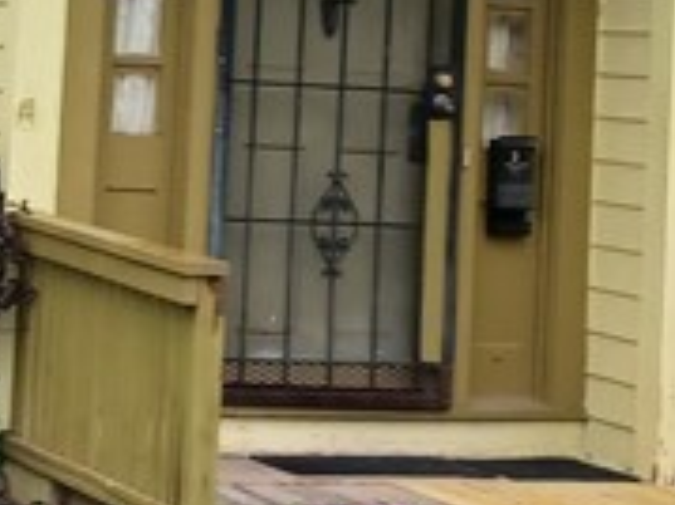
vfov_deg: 10.2
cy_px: -106
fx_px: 2787
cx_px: 34
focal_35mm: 143
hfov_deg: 13.7
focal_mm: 4.6
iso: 40
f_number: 1.8
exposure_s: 1/60
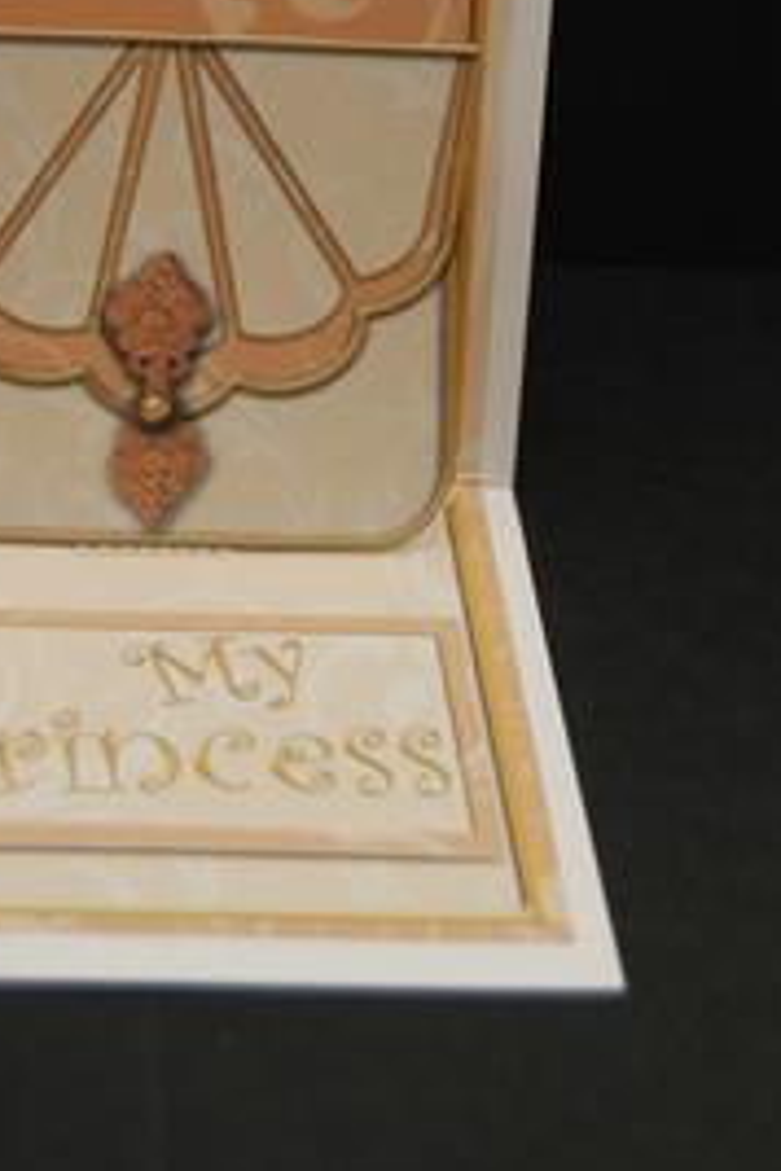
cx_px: 235
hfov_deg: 12.9
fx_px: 3449
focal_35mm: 106
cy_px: 213
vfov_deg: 19.1
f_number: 5.3
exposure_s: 1/125
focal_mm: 42
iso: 400
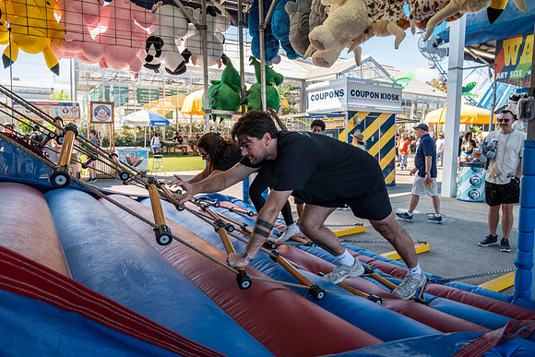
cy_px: 178
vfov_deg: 49.6
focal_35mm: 26
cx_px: 268
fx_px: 386
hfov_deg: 69.4
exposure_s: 1/200
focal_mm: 26
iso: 160
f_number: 5.6
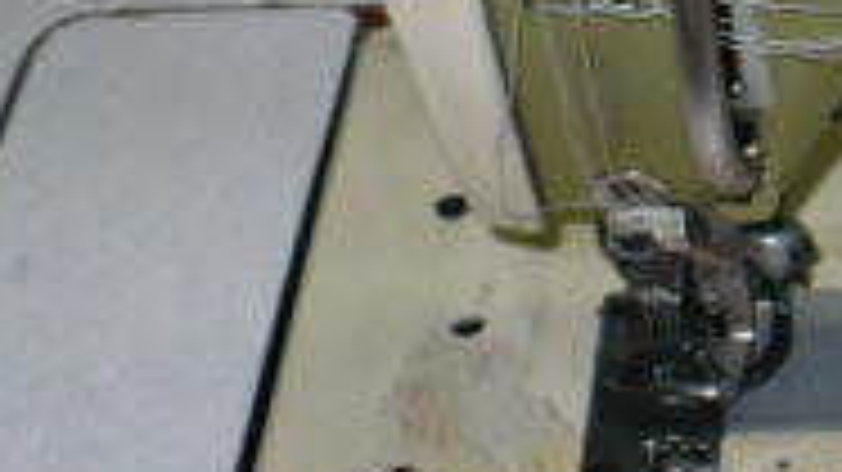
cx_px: 1396
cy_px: 247
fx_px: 3080
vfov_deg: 8.8
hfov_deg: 14.2
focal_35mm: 138
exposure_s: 1/30
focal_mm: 6.1
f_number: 2.8
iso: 100
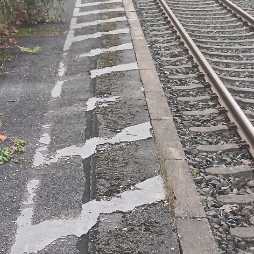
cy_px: 66
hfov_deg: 17.9
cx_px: 154
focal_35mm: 97
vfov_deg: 17.8
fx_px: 805
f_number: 1.9
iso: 100
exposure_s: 1/108
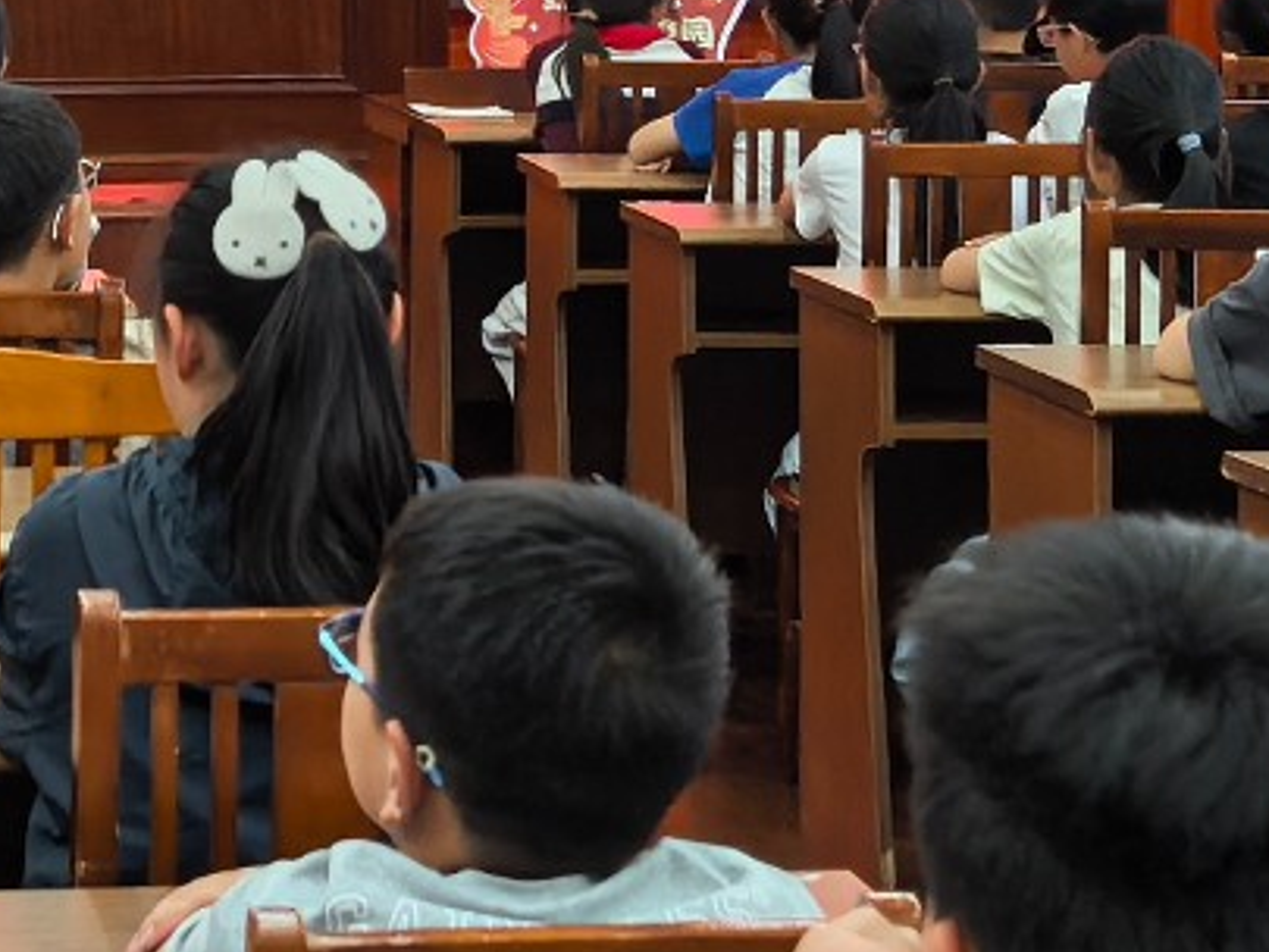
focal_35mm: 158
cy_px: -169
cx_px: 157
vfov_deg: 9.3
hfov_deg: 12.4
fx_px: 5794
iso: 64
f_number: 1.4
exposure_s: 1/100
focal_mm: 6.98
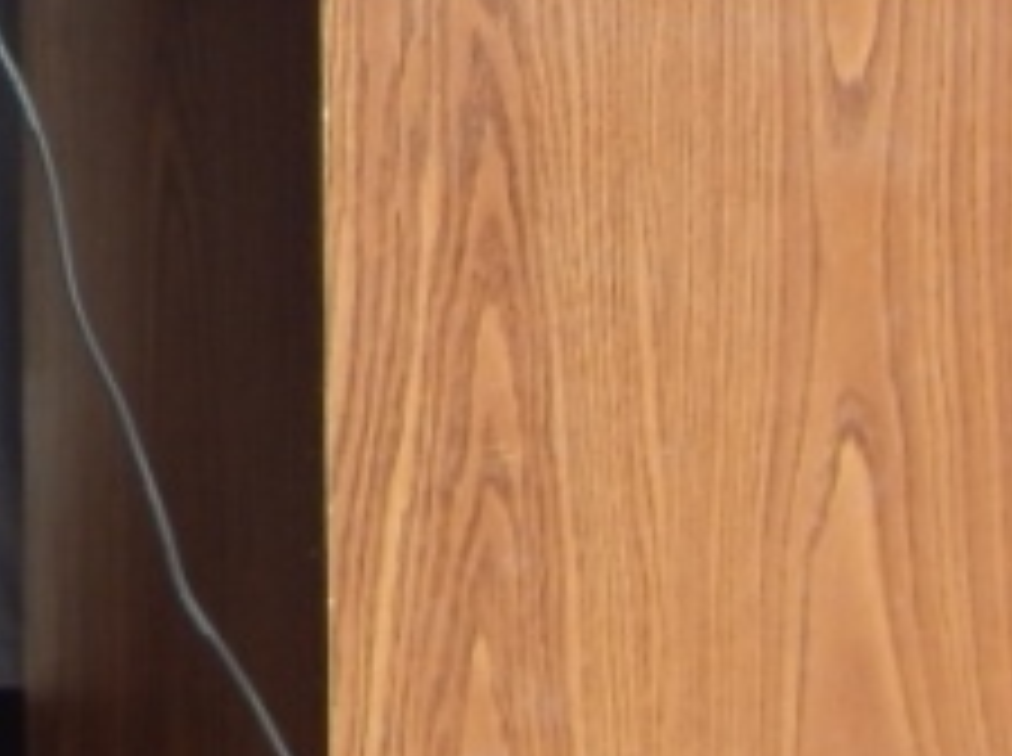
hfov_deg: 1.2
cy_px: -842
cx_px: -787
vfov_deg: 0.9
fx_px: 46585
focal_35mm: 1596
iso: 125
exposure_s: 1/400
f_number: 5.7
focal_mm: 62.2
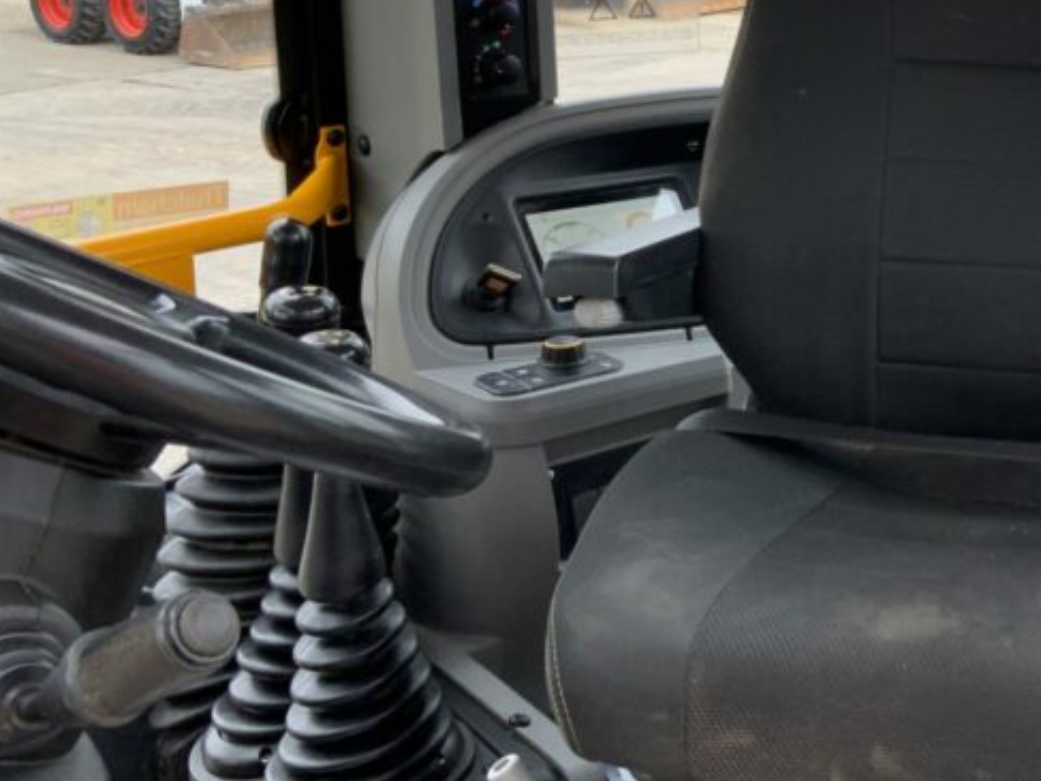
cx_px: 1062
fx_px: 1834
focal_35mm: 61
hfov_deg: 29.4
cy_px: 227
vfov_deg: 23.8
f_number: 1.8
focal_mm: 3
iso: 20
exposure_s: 1/122
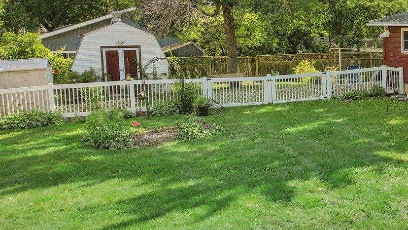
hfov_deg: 31.9
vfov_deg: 21.1
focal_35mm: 57
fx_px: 617
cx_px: 459
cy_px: 95
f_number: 2.8
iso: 100
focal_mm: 8.4
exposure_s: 1/1250
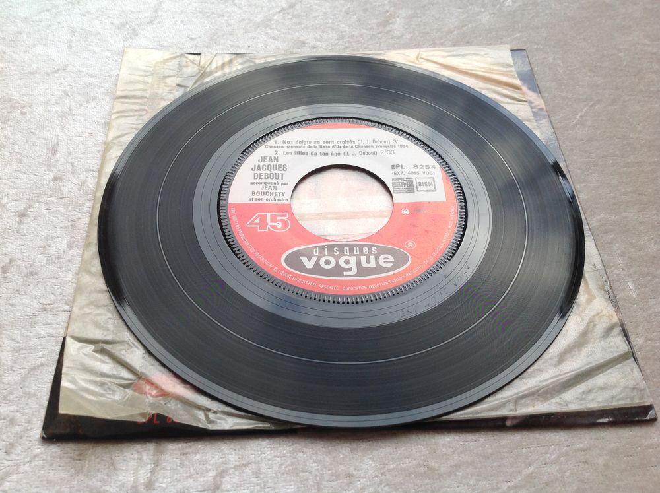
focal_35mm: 35
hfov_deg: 52.7
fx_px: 666
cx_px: 330
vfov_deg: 40.6
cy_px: 246
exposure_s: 1/135
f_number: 2.4
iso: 50
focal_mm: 4.28
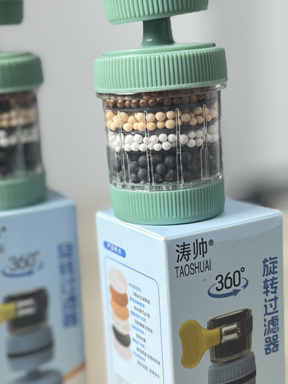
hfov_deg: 21.8
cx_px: 89
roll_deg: +4.1
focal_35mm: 67
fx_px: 744
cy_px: 180
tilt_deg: -11.6
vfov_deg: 29.0
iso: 80
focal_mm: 5.1
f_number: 1.6
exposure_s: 1/50
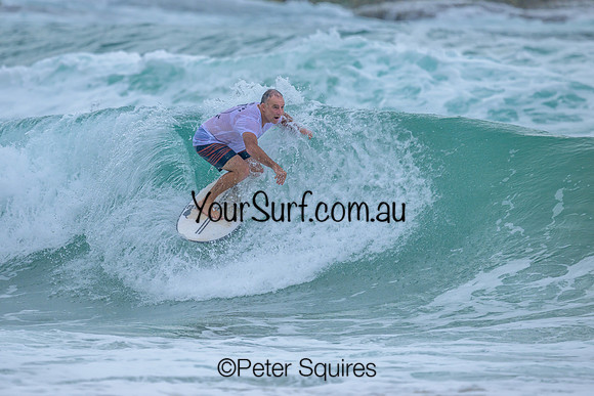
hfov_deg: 2.2
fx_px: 15498
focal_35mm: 939
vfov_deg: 1.5
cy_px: 180
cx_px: 245
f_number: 6.3
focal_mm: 800
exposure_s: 1/2500
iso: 400
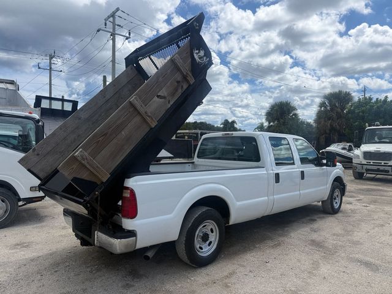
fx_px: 272
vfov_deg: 56.8
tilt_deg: +1.0
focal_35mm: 24
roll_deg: -1.4
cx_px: 196
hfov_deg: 71.6
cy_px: 147
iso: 80
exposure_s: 1/6711
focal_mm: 6.76
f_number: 1.78
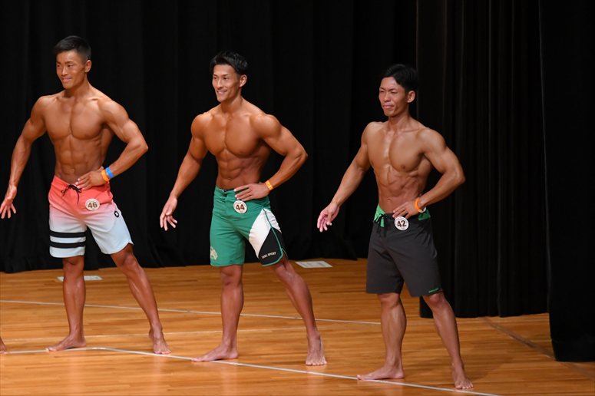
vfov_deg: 5.1
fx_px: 4460
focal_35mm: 270
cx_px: 298
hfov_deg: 7.6
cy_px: 198
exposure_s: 1/400
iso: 4000
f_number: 5.6
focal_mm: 180
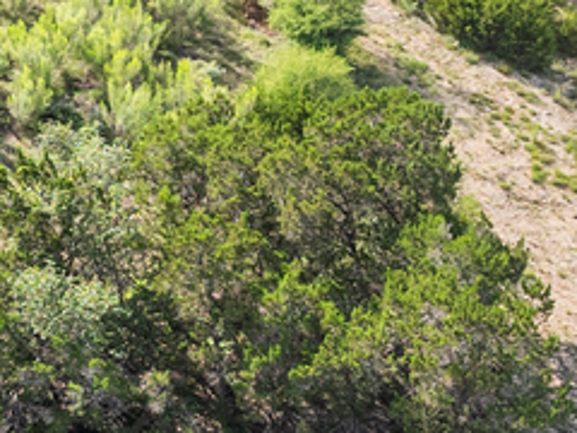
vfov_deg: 10.1
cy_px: 565
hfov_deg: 13.6
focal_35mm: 144
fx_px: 2400
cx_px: 103
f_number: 2.8
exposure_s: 1/640
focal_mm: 12.29
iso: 380
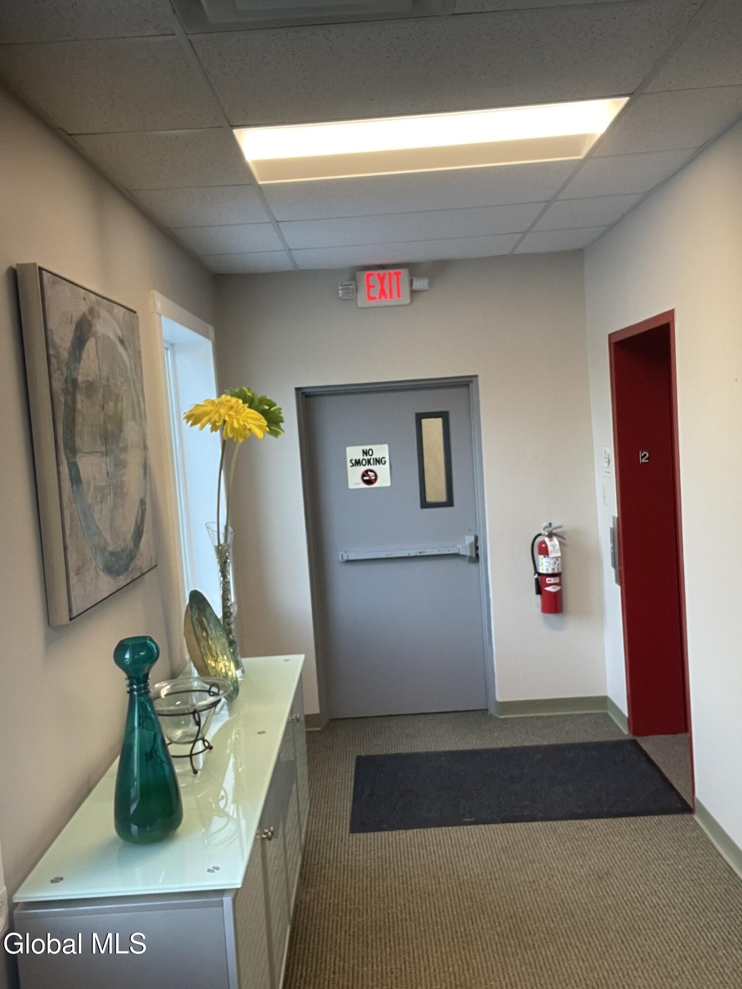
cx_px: 371
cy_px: 494
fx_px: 857
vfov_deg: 60.0
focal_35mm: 30
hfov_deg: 46.8
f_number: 2.2
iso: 125
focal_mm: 2.71
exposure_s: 1/59
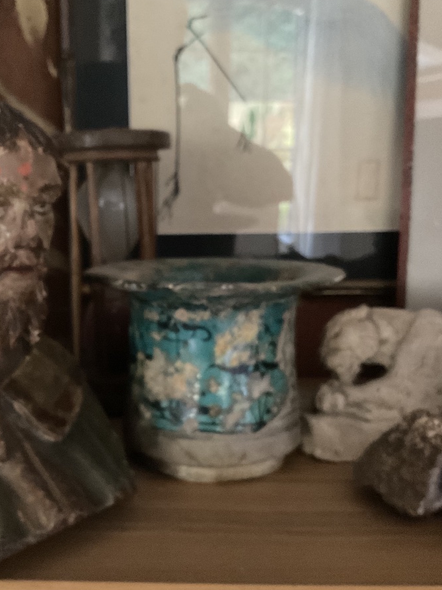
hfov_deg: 36.5
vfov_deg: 47.9
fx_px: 664
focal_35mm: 39
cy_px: 296
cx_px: 149
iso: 500
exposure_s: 1/20
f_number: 1.8
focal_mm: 3
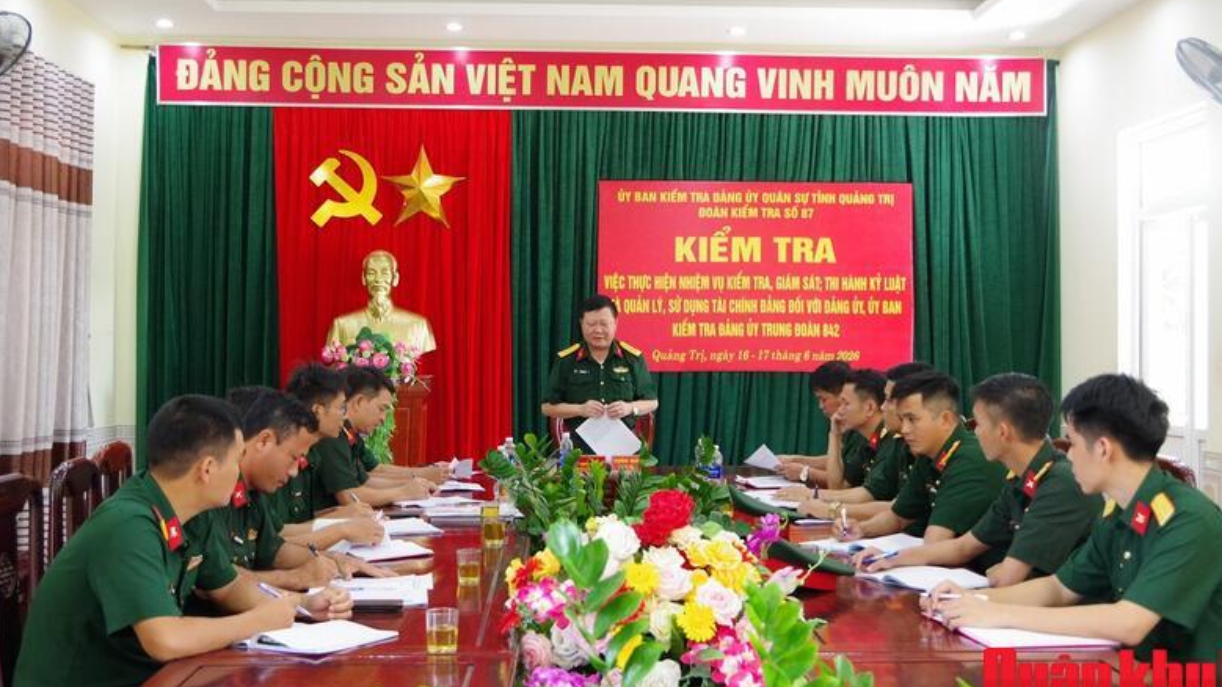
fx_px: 1555
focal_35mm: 48
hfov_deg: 42.9
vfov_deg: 24.9
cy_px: 305
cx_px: 649
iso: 3200
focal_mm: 28
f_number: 5
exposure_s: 1/80
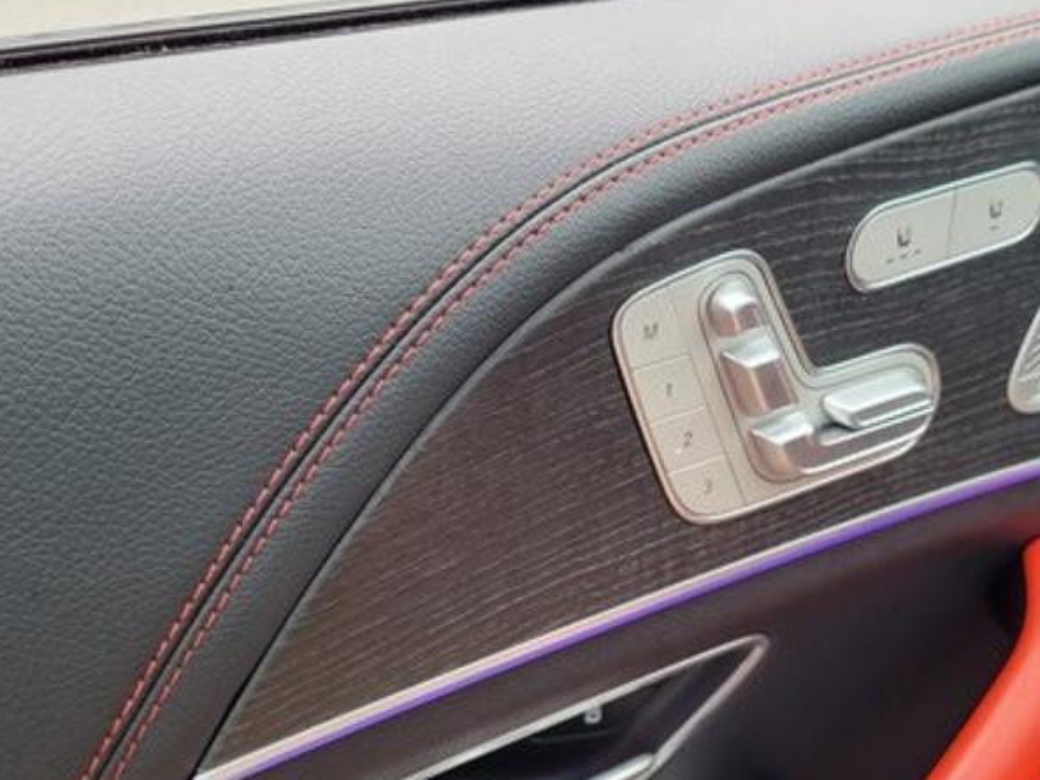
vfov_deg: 32.0
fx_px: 1352
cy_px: 485
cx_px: 720
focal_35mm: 45
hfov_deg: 41.4
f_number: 1.8
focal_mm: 5.4
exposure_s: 1/120
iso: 80
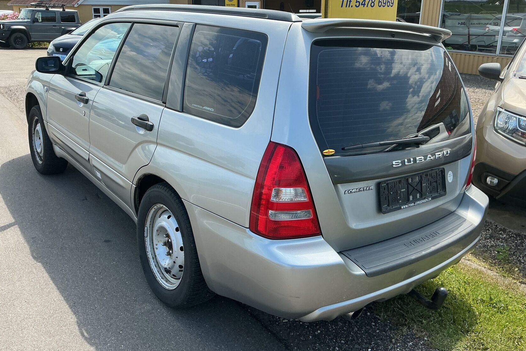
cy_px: 151
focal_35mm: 31
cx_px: 269
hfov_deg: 60.3
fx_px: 453
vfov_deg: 42.2
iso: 25
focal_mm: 3
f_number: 1.8
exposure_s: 1/749
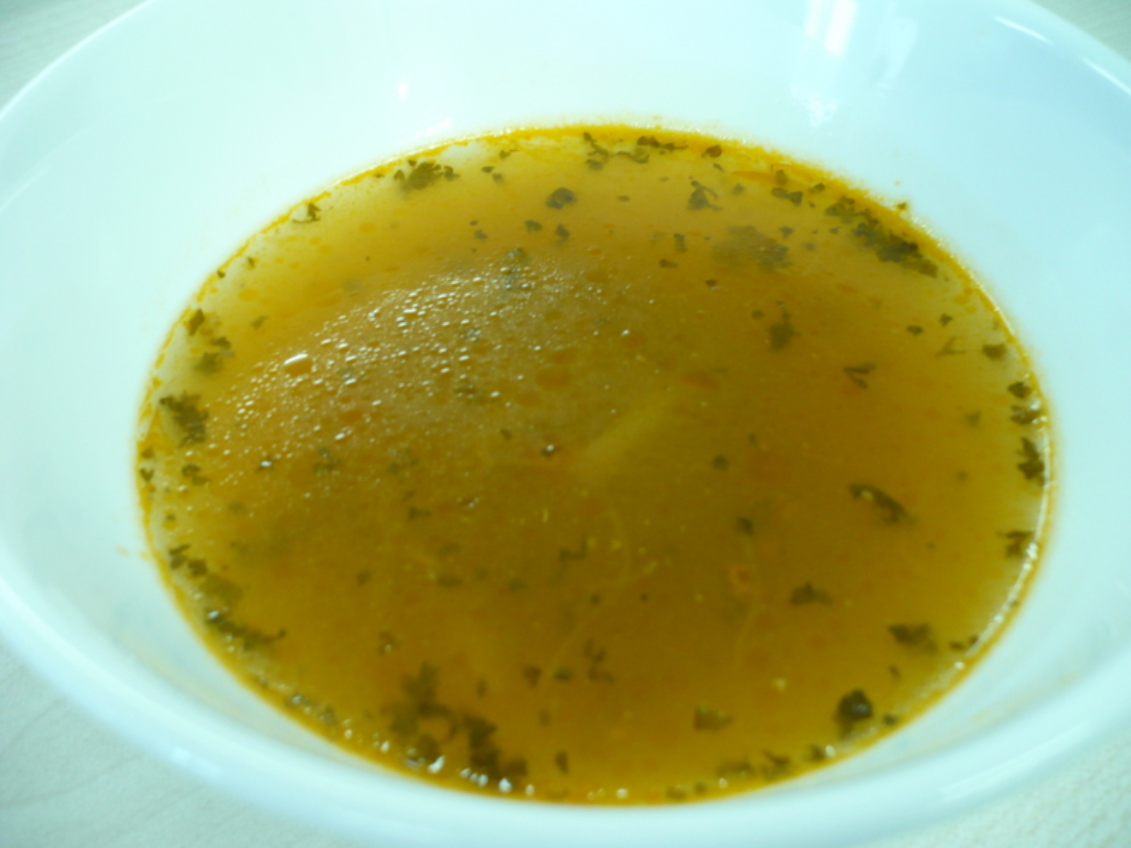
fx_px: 1144
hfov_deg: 52.6
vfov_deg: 40.7
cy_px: 424
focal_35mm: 35
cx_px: 566
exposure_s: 1/25
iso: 200
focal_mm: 5.8
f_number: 2.8
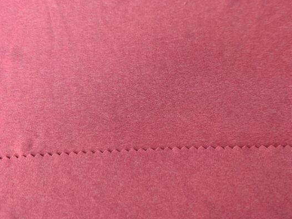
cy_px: 96
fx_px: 261
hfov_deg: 58.1
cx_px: 166
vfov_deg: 45.3
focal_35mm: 31
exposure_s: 1/668
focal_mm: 6.98
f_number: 2
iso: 6400
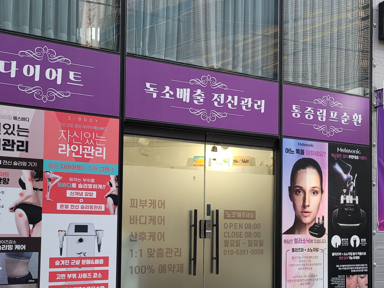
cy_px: 199
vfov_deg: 32.5
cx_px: 206
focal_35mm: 44
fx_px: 488
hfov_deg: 42.9
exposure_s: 1/120
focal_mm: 5.4
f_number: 1.8
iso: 100
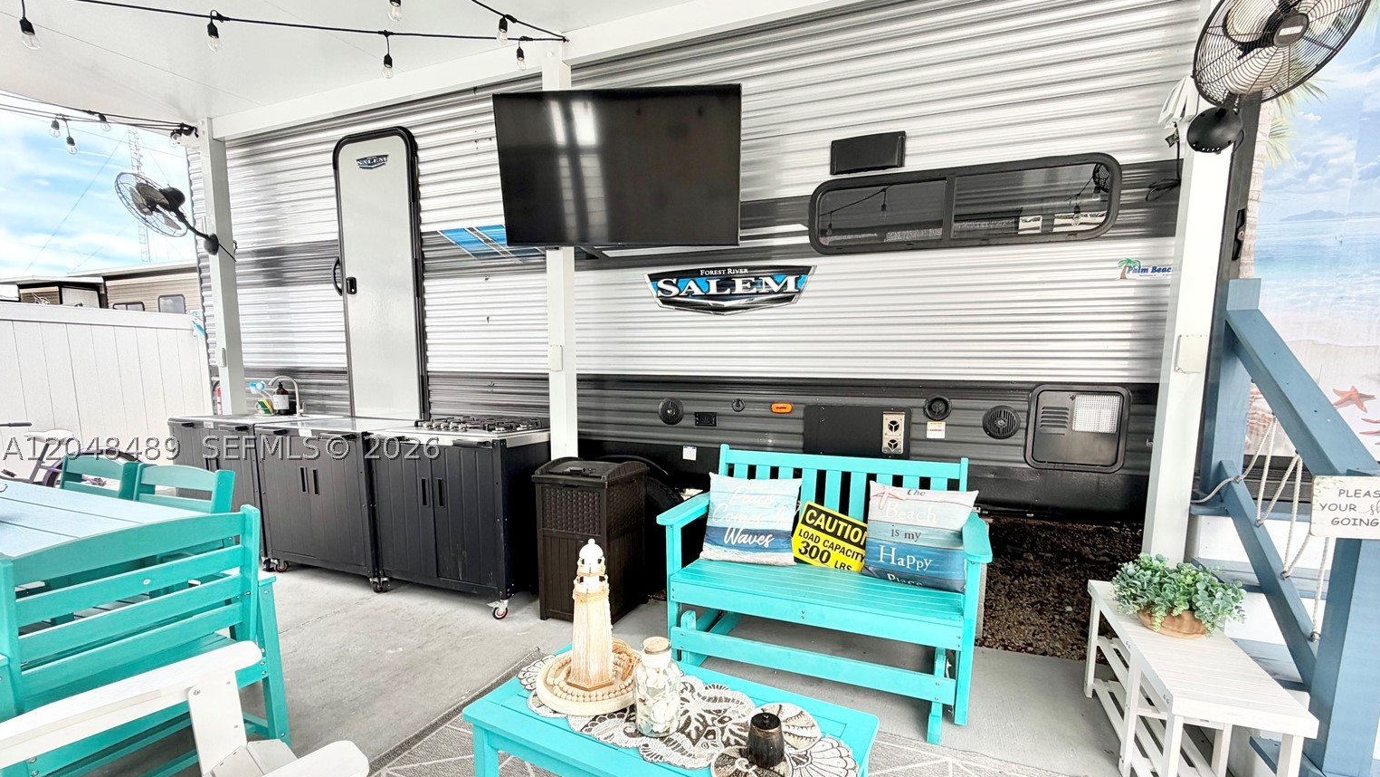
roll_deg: -1.1
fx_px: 586
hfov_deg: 99.3
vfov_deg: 66.7
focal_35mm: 16
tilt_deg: -10.6
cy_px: 447
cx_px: 718
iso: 40
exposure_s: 1/152
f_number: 2.2
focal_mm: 2.22
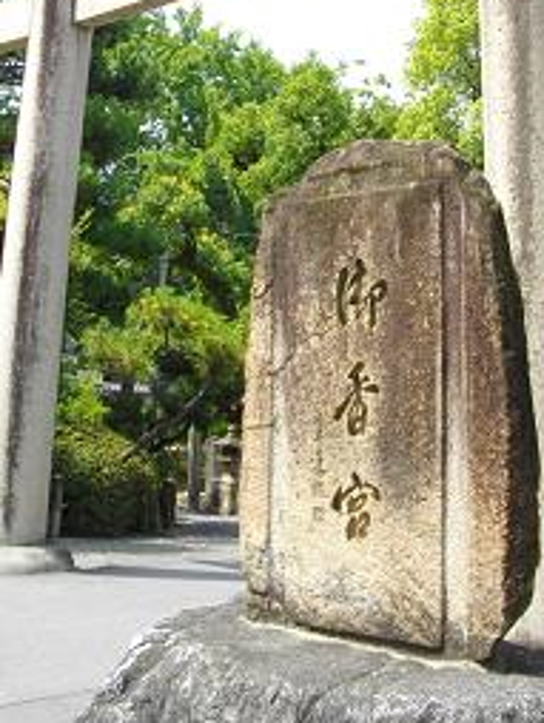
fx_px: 1025
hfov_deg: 29.7
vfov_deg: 38.0
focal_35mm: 49
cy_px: 192
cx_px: 325
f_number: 5.5
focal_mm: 5.7
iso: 100
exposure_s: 1/160
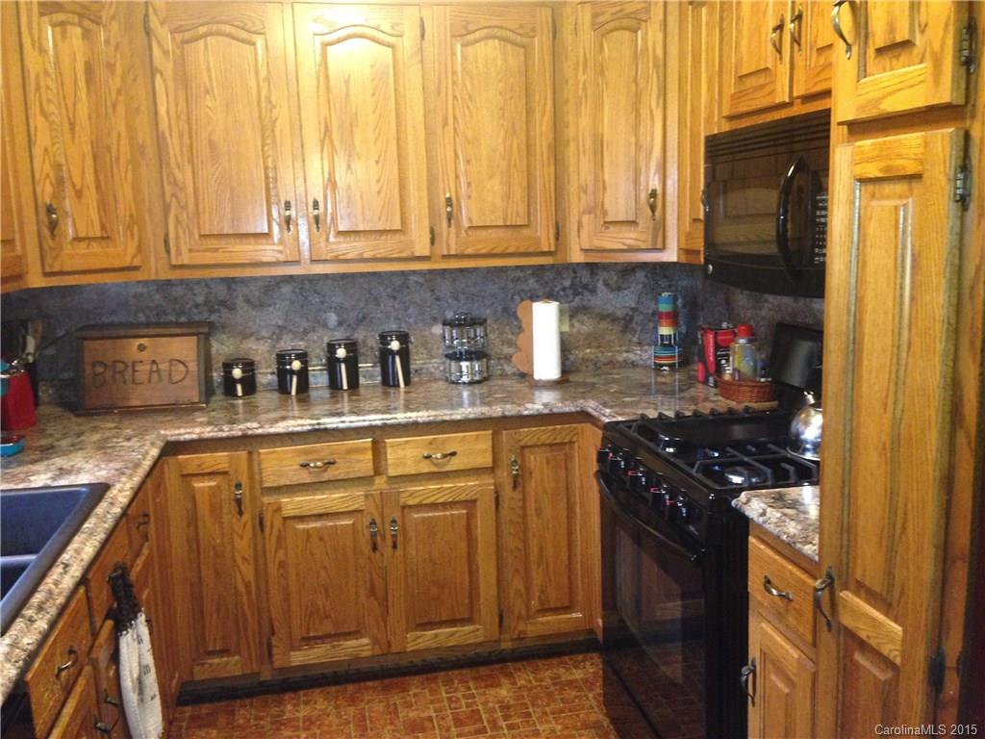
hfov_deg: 55.4
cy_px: 370
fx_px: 939
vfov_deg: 42.9
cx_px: 492
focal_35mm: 33
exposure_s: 1/17
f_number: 2.4
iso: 250
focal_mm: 4.12
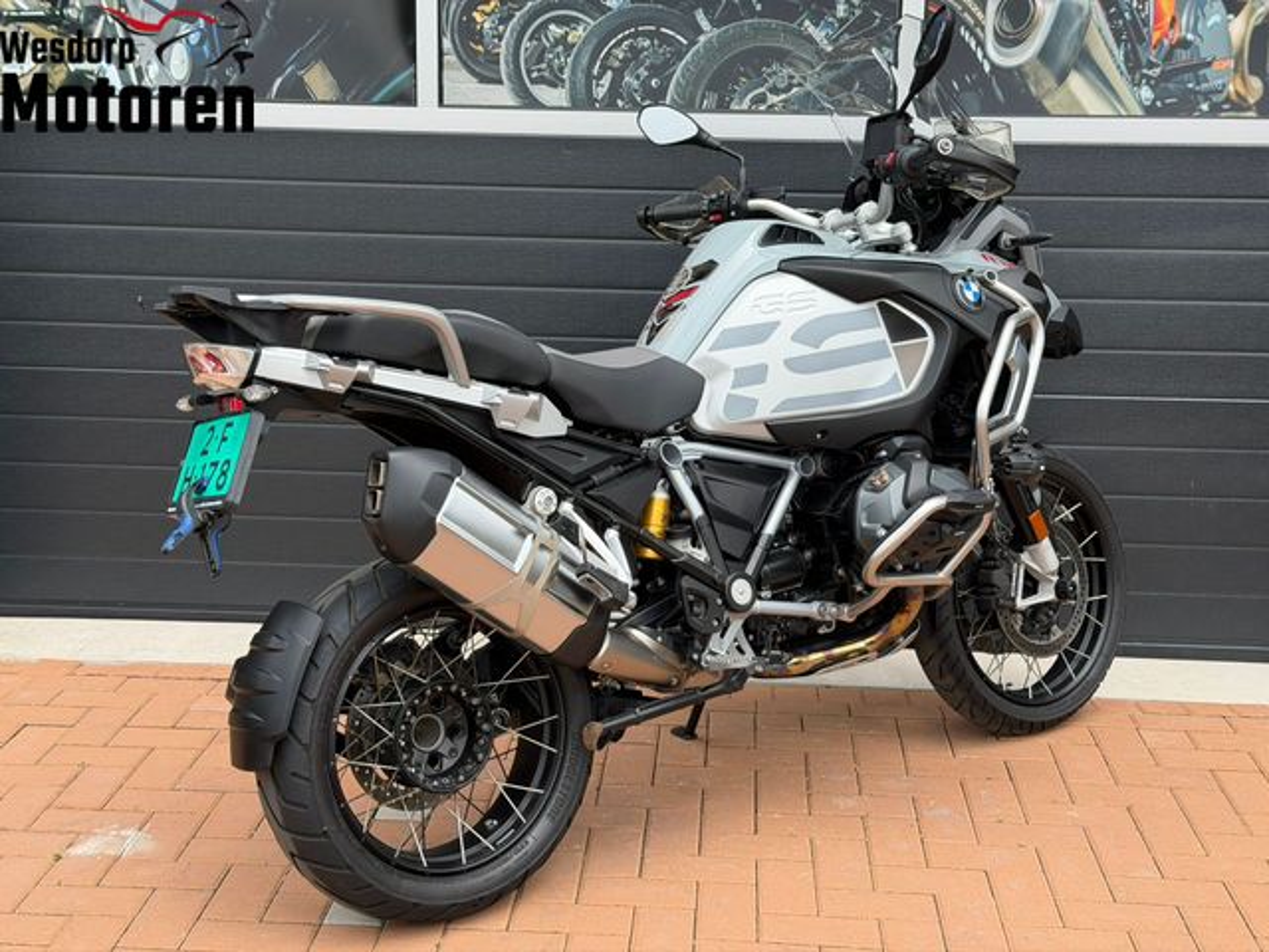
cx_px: 634
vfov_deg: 30.3
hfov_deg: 39.7
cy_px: 476
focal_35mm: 48
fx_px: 1760
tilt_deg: -10.9
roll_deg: -1.7
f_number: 1.78
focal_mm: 6.76
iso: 100
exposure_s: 1/1575
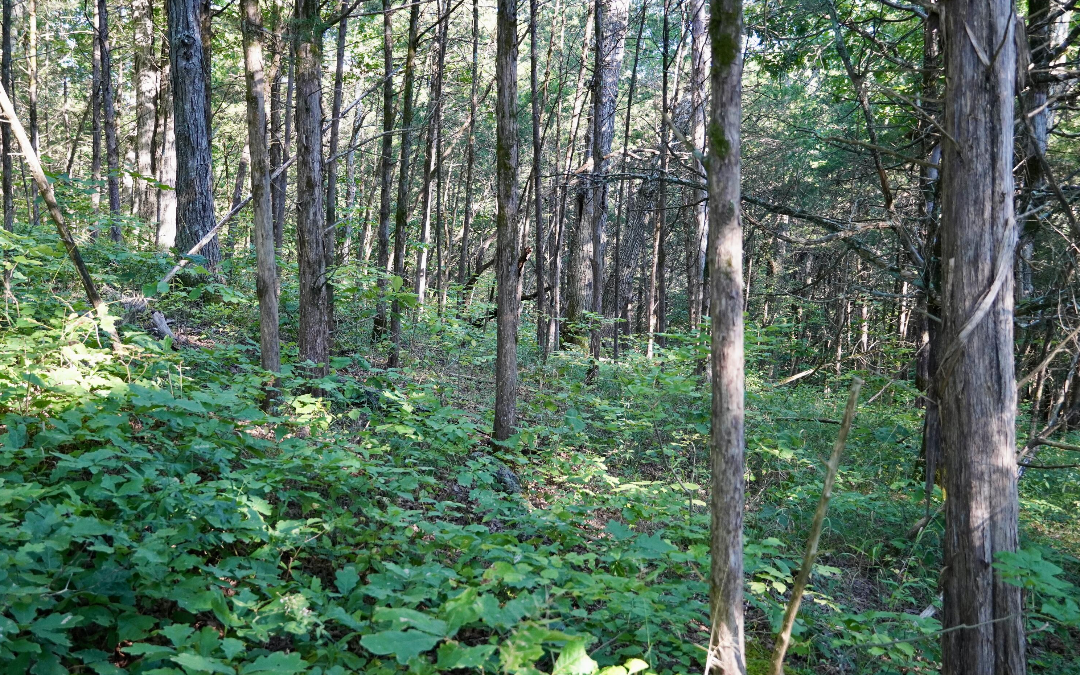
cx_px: 540
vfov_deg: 33.2
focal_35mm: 39
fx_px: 1134
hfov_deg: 50.9
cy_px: 343
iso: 1000
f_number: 4
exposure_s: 1/160
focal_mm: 25
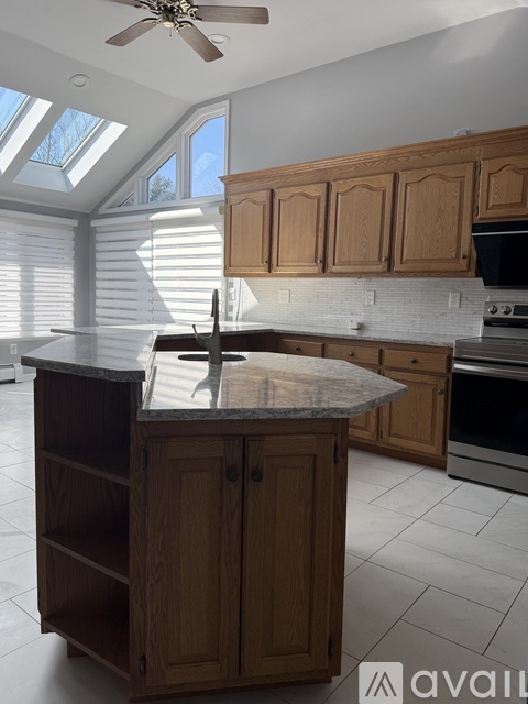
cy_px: 339
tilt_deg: -4.8
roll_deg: -2.2
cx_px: 262
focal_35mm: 25
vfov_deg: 69.4
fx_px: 508
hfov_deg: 54.9
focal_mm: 6.76
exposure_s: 1/955
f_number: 1.78
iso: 100
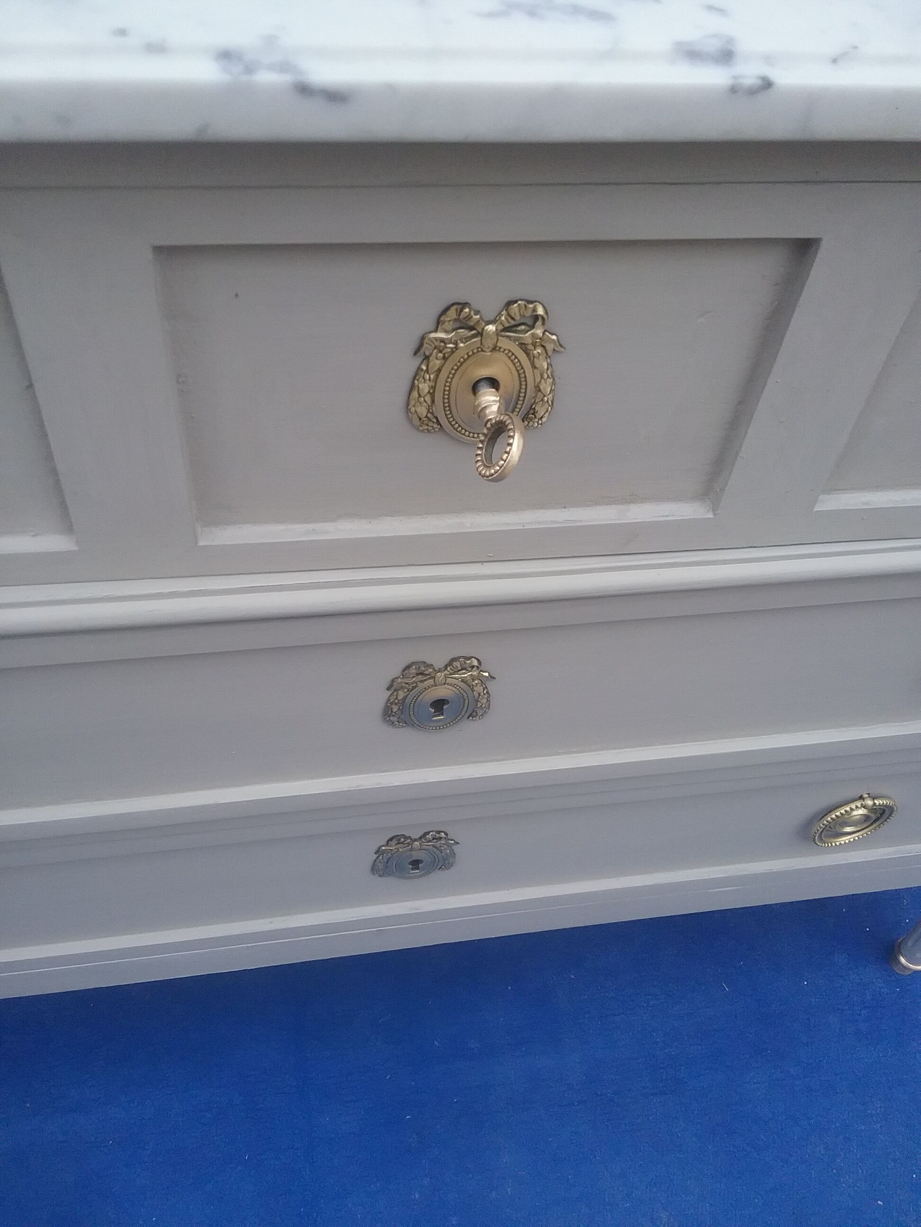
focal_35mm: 31
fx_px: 1100
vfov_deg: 58.4
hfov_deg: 45.4
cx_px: 460
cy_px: 614
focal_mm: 3.3
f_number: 2.2
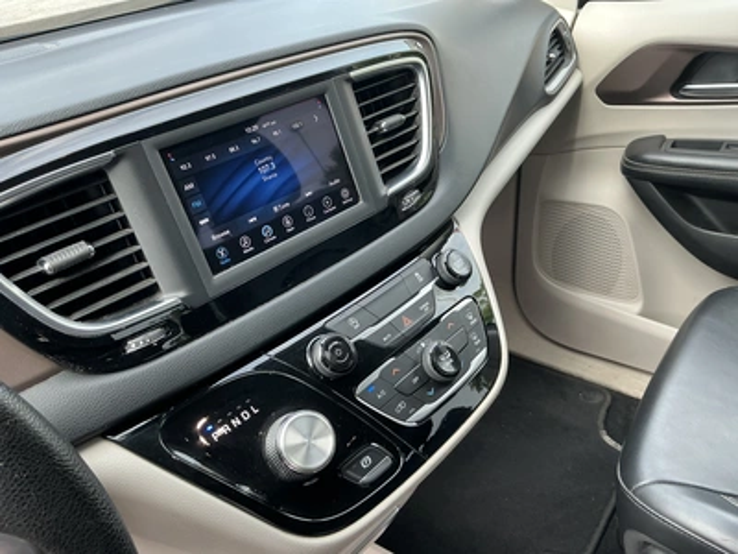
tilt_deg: -32.3
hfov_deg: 63.4
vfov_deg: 49.7
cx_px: 369
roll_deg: +5.2
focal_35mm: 28
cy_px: 277
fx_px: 597
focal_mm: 3
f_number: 1.8
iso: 40
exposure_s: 1/122
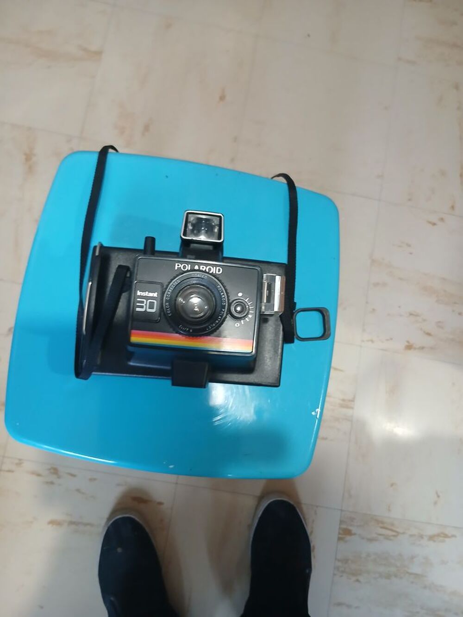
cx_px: 232
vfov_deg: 67.3
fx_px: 464
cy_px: 308
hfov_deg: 53.1
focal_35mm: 26
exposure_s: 1/25
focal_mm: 3.98
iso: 400
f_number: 1.8
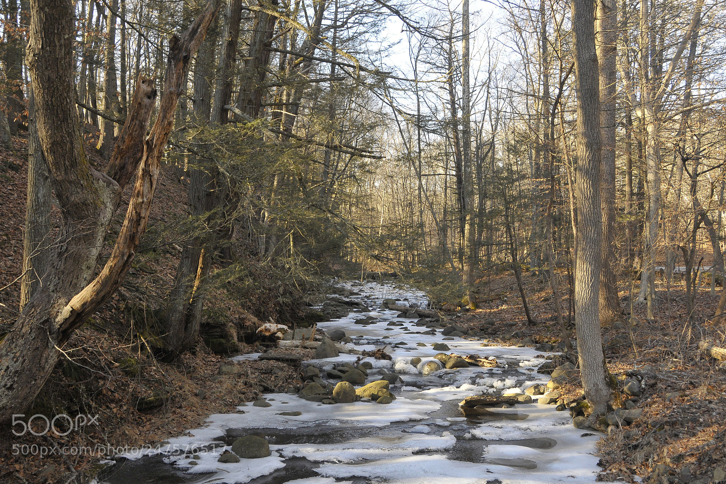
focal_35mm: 37
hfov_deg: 51.9
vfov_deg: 35.9
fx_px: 746
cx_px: 356
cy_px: 238
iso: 400
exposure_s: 1/160
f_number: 6.3
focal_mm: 24
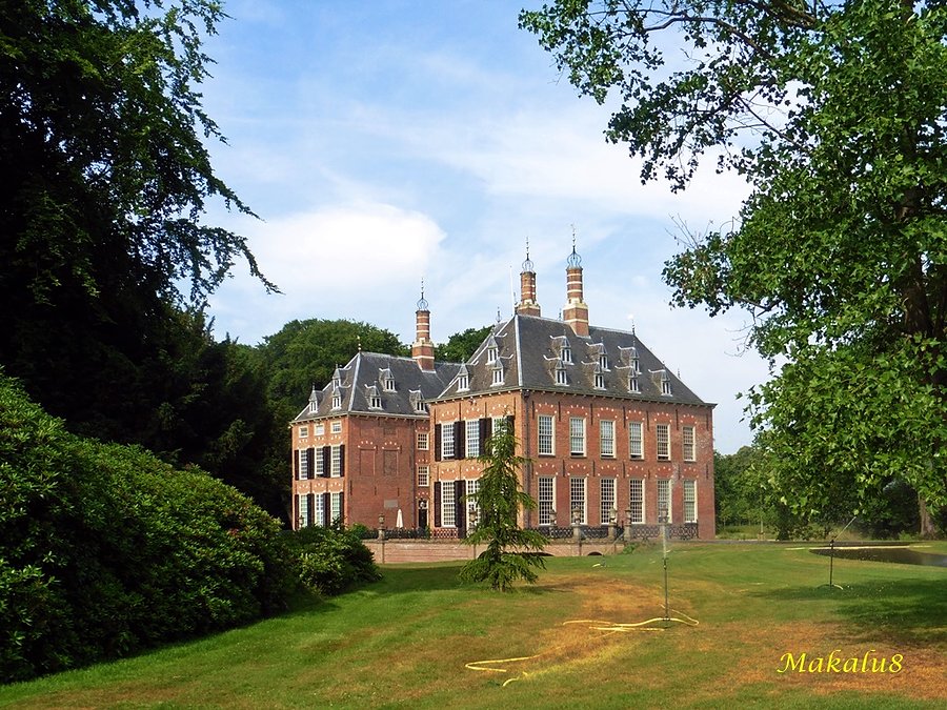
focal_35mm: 30
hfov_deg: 60.0
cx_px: 474
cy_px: 355
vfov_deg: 46.8
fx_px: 821
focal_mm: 5.4
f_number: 4.5
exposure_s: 1/640
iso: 100
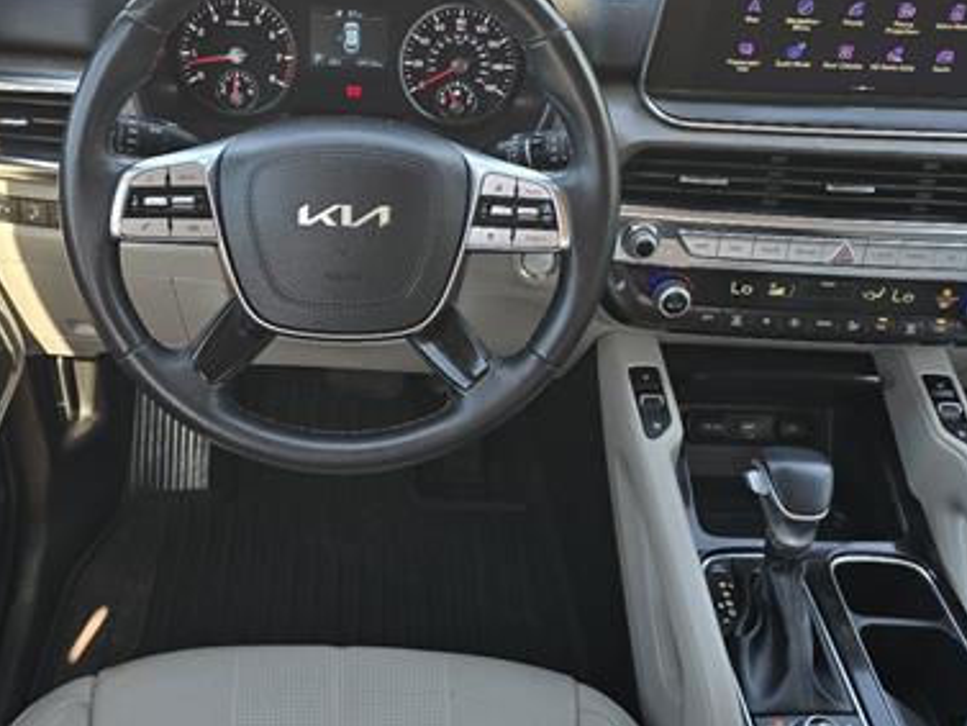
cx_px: 403
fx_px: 1090
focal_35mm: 39
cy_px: 359
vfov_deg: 36.8
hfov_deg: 47.7
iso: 80
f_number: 1.7
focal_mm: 6.3
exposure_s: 1/182
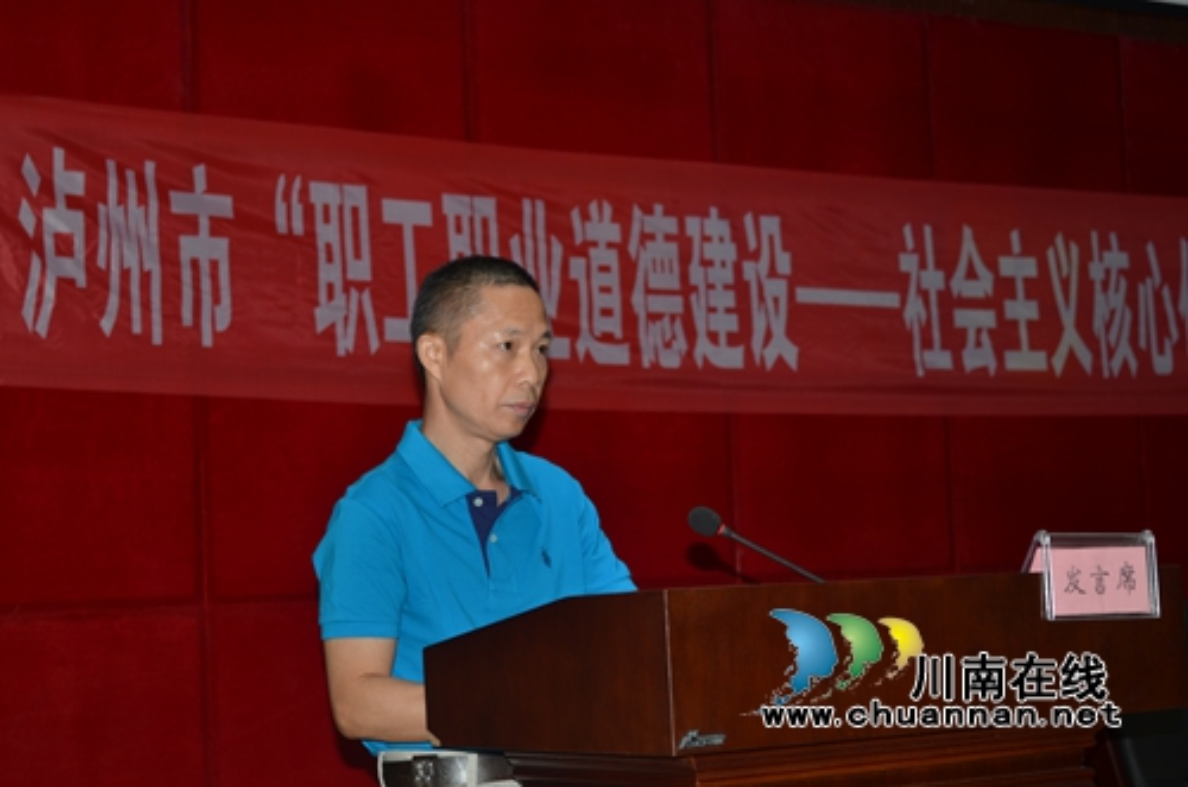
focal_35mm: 68
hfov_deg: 29.9
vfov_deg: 20.1
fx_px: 2223
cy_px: 394
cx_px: 594
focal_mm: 45
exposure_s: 1/60
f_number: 4.2
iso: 100
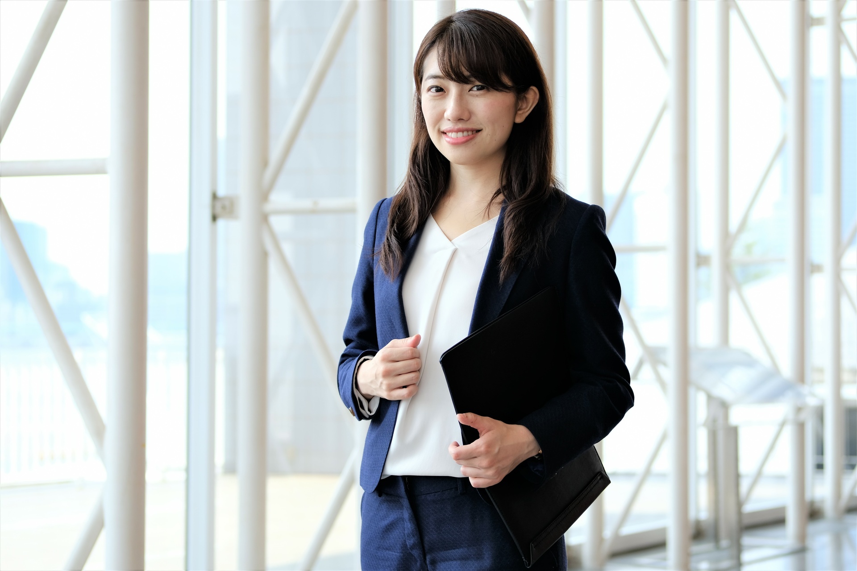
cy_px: 286
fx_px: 1785
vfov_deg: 18.2
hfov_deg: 27.0
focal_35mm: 75
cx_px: 428
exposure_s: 1/170
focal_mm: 50
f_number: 2.8
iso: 200
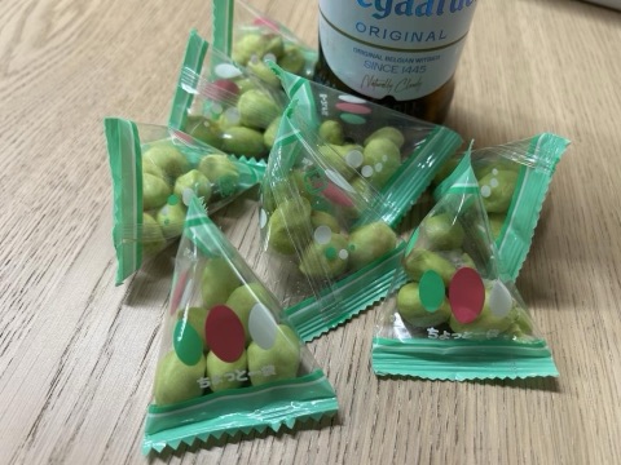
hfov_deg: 67.3
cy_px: 232
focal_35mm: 26
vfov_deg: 53.1
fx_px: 466
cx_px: 310
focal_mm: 5.7
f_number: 1.5
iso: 125
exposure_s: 1/120
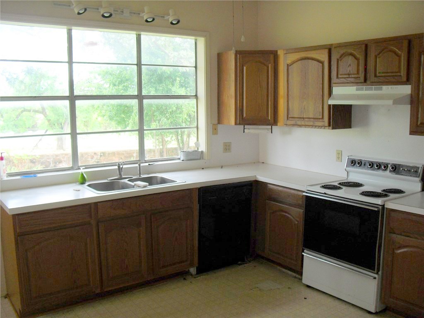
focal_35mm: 36
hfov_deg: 51.4
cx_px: 212
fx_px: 441
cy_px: 159
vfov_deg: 39.7
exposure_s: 1/60
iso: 200
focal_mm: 6.3
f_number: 3.1
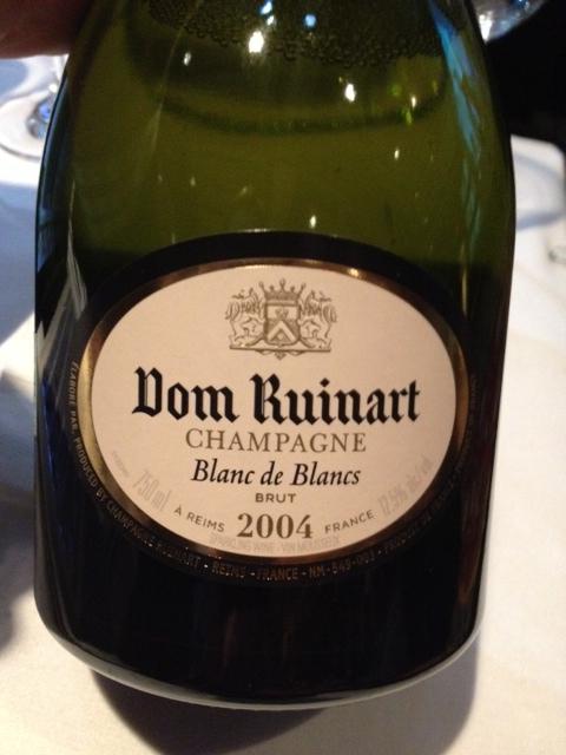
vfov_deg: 52.6
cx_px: 283
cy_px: 378
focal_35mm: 35
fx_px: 763
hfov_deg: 40.7
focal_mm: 4.28
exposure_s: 1/15
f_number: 2.4
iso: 640
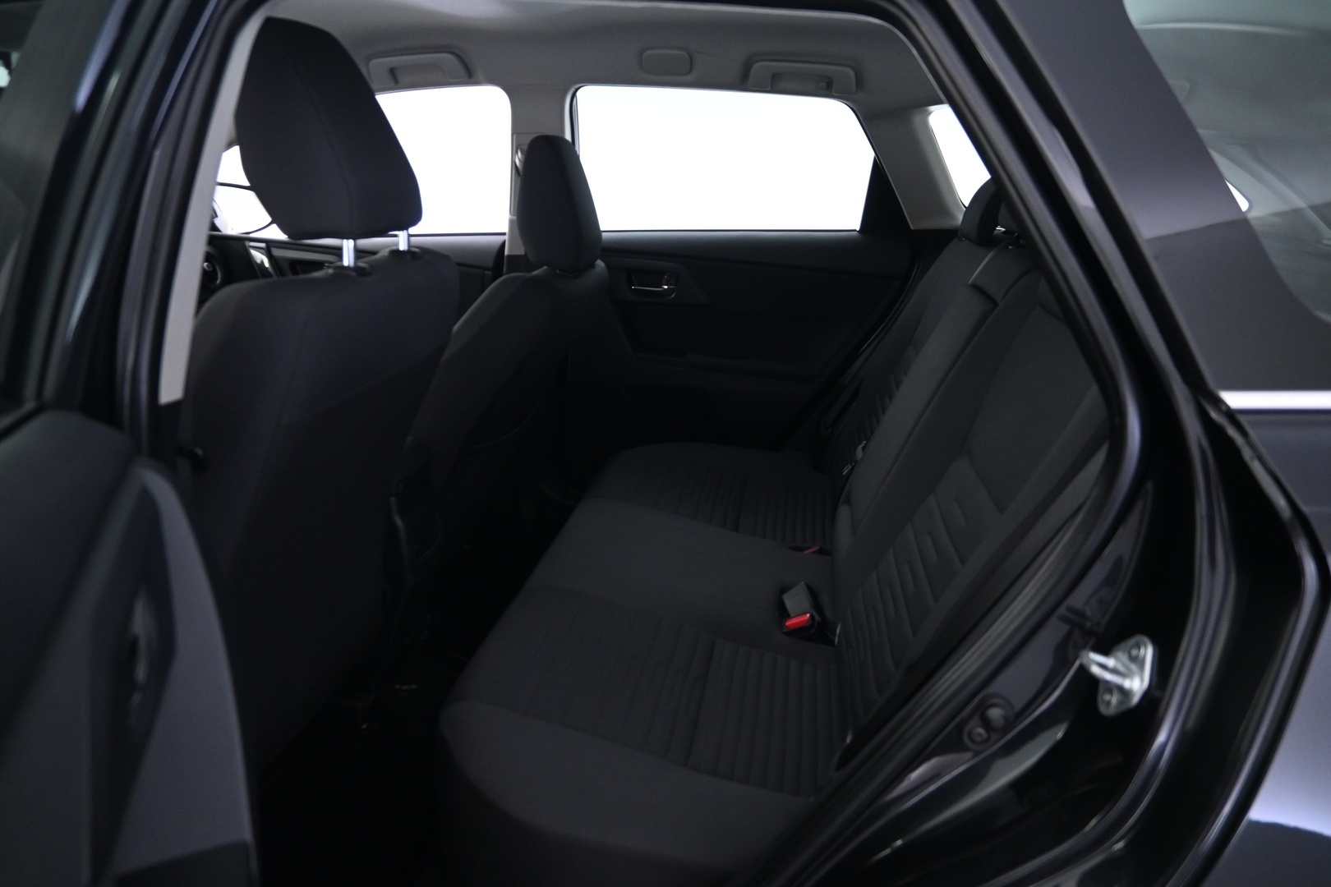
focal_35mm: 24
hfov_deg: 73.7
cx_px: 666
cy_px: 444
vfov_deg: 53.1
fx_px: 887
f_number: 3.5
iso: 1600
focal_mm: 16
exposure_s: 1/15
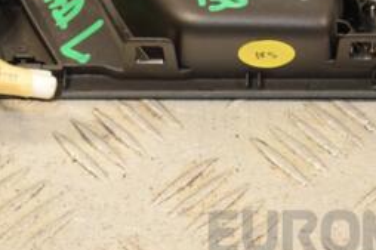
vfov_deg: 5.9
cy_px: 36
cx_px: 181
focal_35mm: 234
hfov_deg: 8.8
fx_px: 2442
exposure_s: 1/200
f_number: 6.3
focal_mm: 66
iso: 800
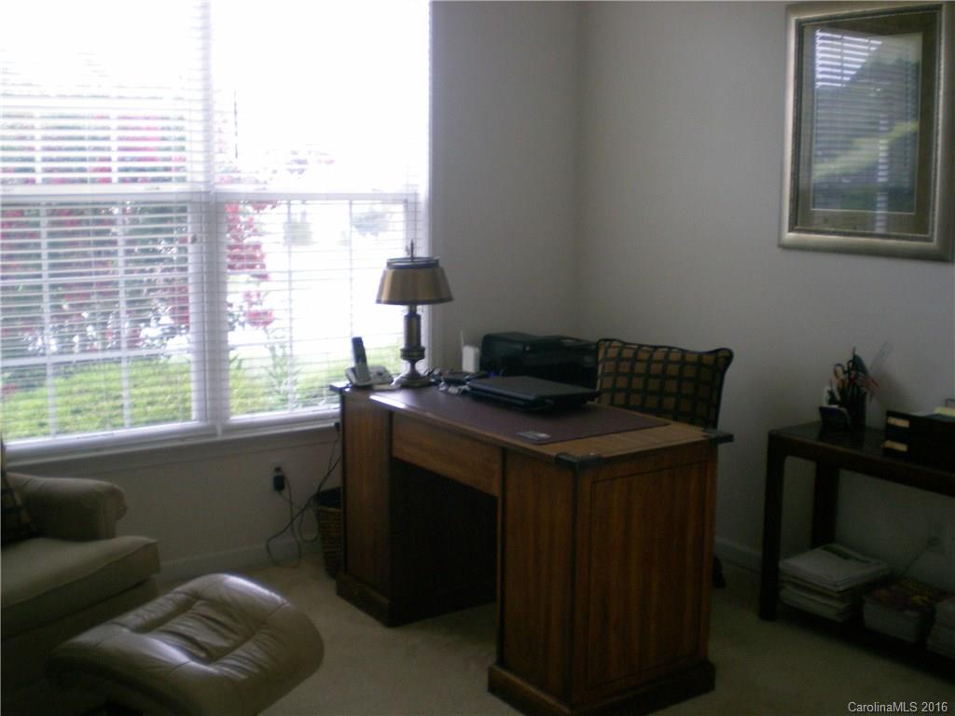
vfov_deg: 37.7
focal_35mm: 38
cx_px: 478
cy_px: 358
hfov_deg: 49.0
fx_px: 1048
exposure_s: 1/38.2
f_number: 3.1
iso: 200
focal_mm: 6.3
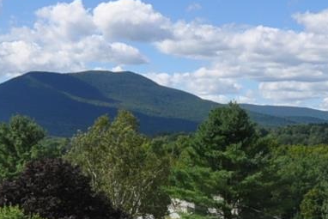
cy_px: 179
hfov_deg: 23.6
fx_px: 766
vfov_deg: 16.1
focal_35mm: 84
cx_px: 291
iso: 200
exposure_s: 1/400
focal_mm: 10
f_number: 10
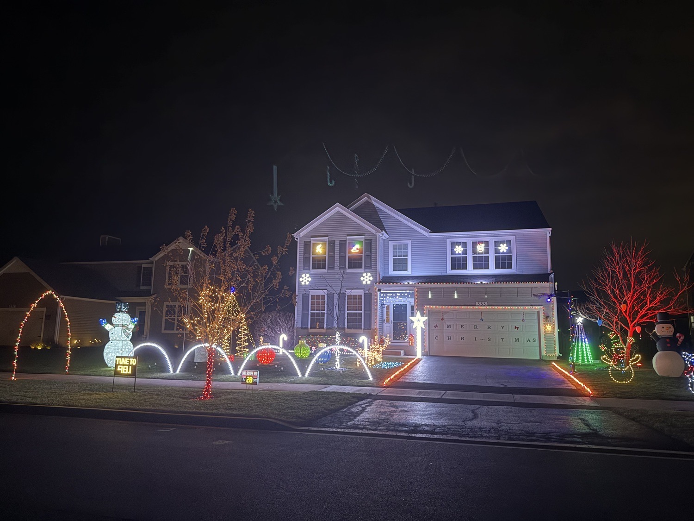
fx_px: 481
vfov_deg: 56.8
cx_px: 347
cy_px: 260
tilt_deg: +9.4
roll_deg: -1.6
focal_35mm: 24
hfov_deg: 71.6
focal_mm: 6.76
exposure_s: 1/20
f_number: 1.78
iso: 1000
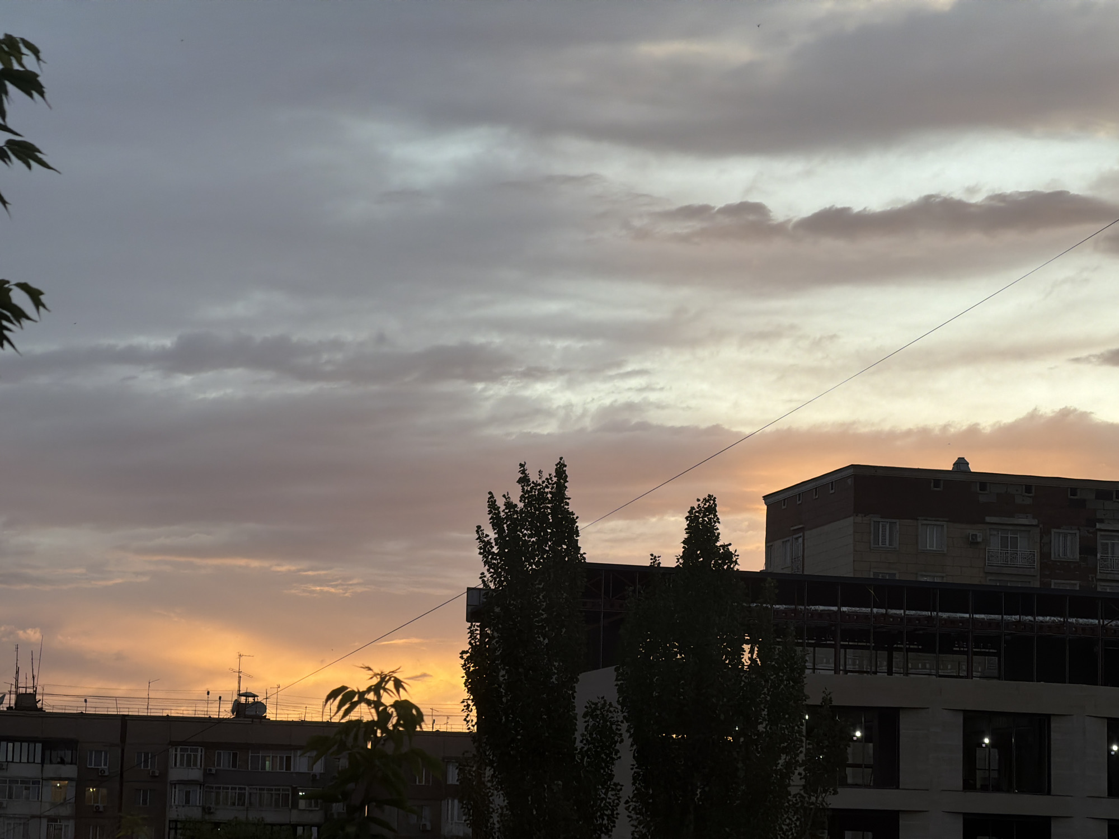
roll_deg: -1.6
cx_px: 560
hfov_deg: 19.6
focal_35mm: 100
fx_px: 3233
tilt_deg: +8.2
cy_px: 420
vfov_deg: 14.8
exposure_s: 1/121
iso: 64
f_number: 2.8
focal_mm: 16.89
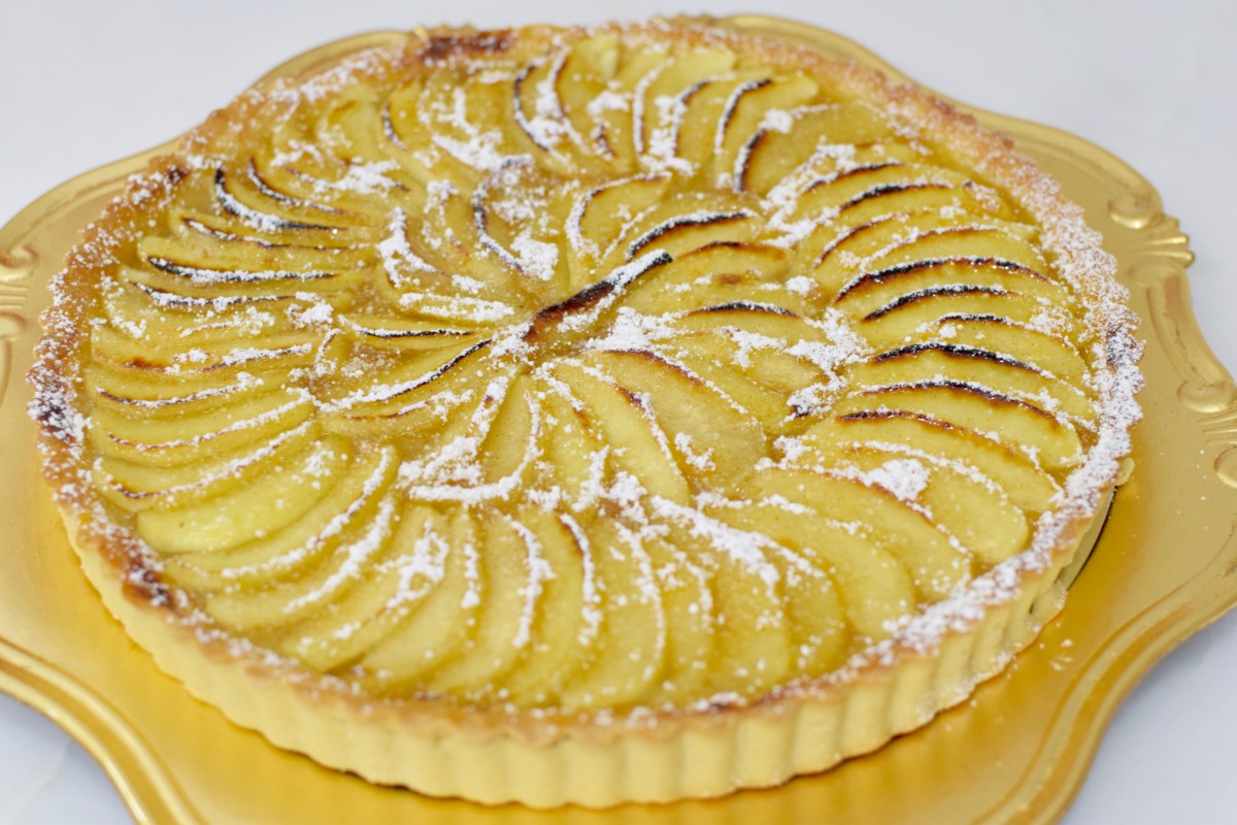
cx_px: 618
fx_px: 1804
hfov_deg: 37.9
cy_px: 412
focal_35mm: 52
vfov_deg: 25.8
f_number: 4.5
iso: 500
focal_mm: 35
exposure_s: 1/80
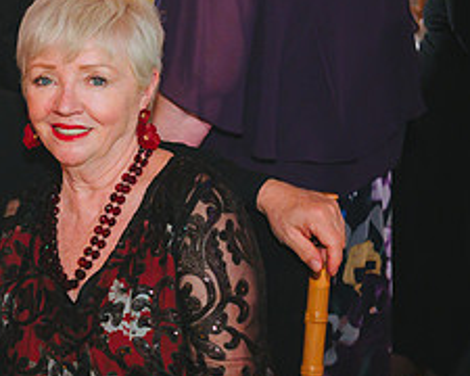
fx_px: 1516
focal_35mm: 109
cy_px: 259
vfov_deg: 14.1
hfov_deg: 17.2
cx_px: 4
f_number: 2.8
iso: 1600
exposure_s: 1/100
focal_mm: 45
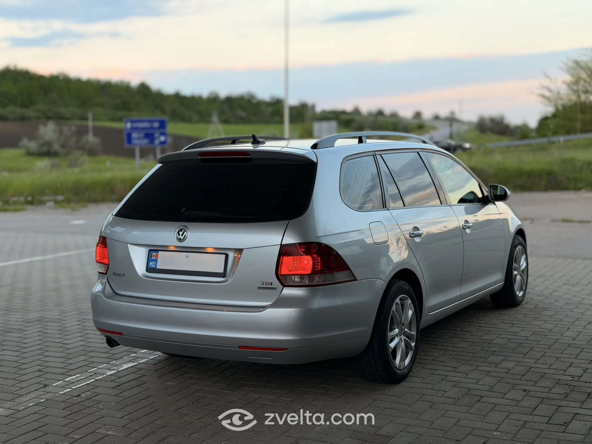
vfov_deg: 30.3
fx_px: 821
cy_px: 222
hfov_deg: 39.7
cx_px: 296
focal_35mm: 48
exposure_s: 1/133
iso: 64
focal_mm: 6.76
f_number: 1.78
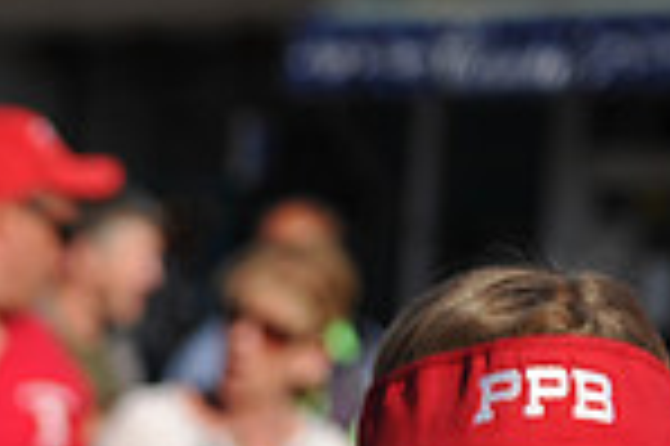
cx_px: -261
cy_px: 734
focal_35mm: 242
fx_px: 4499
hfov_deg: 8.4
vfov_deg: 5.6
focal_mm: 62
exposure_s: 1/8000
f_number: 2.8
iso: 400
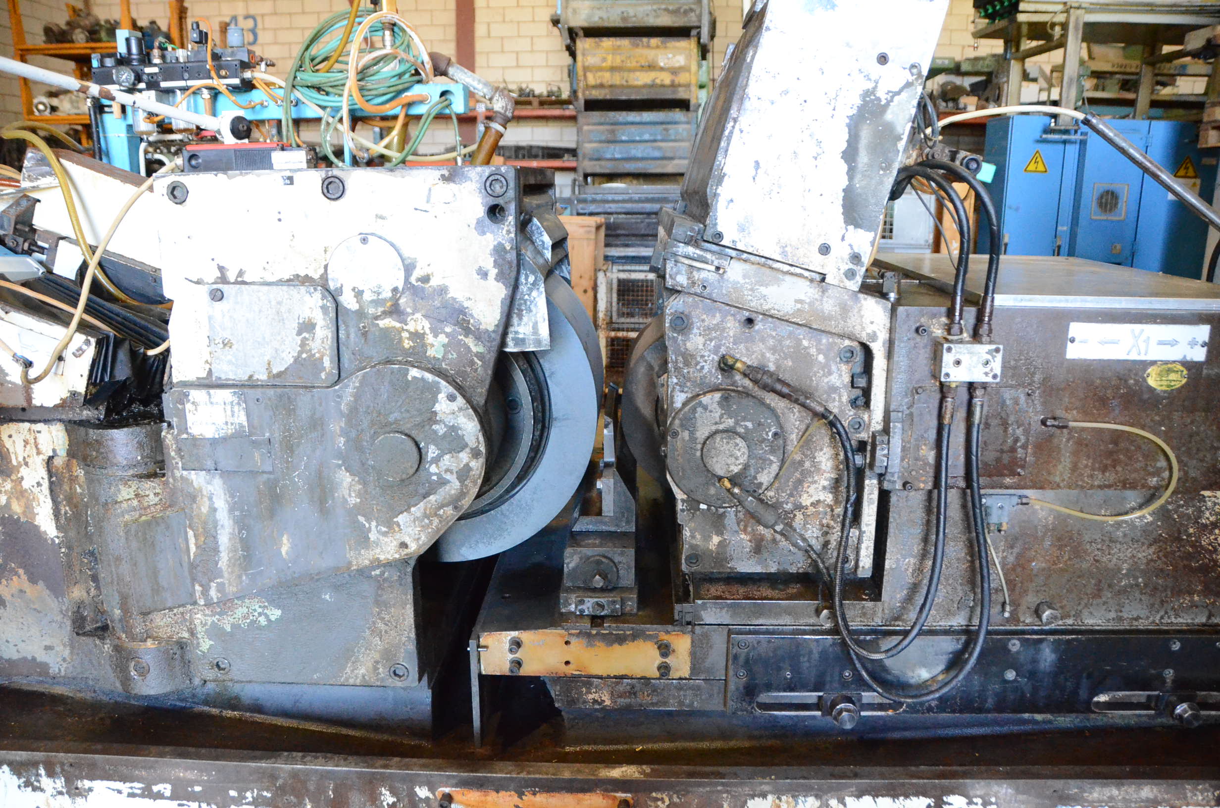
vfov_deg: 47.7
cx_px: 610
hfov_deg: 67.5
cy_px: 404
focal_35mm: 27
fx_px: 913
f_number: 3.5
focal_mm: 18
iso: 6400
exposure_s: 1/250
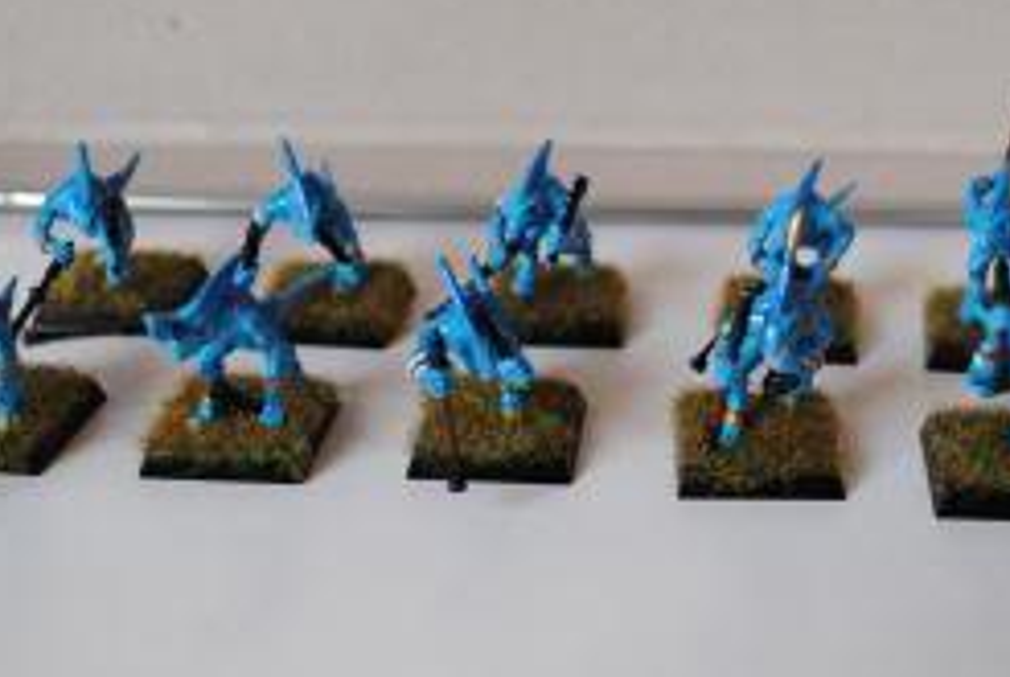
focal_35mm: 60
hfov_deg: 33.0
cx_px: 698
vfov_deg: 22.7
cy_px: 328
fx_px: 1686
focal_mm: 22
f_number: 5
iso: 200
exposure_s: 1/100
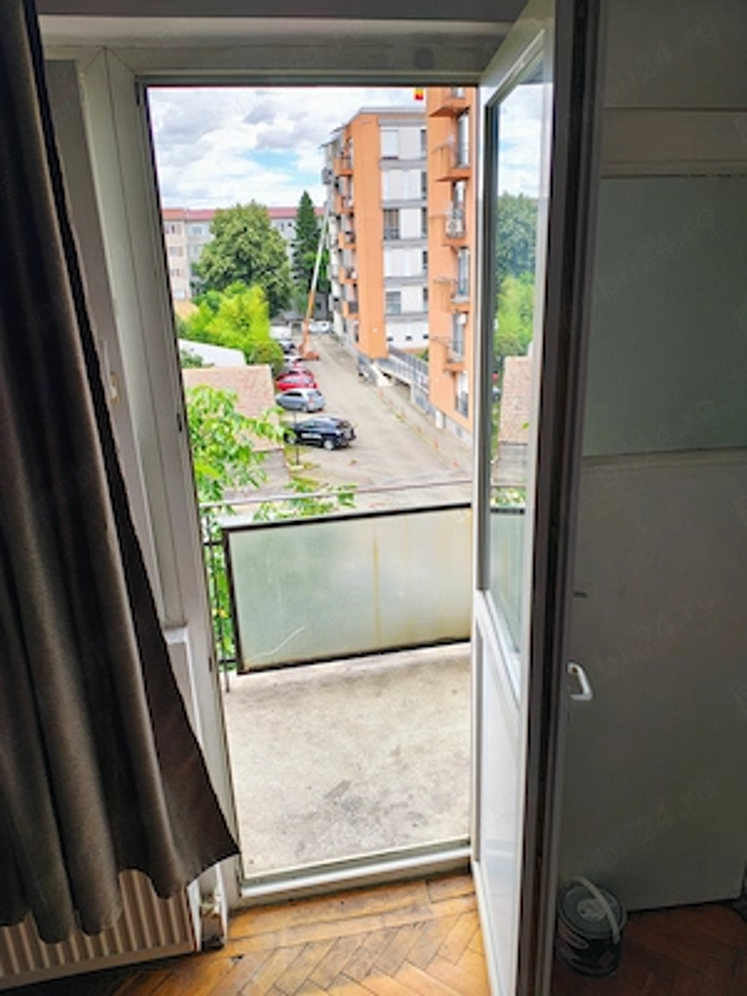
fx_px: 719
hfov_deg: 54.9
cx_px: 374
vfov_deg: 69.4
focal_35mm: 25
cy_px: 498
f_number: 1.4
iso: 100
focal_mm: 5.89
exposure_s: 1/205
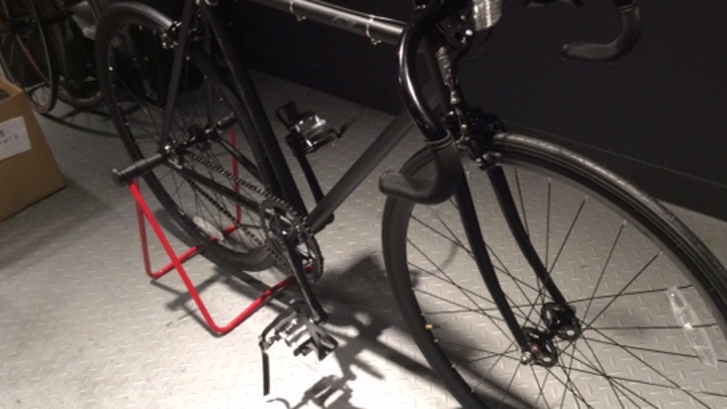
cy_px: 161
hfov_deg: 48.2
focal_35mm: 42
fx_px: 810
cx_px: 421
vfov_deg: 28.3
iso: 100
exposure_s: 1/24
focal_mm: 3.3
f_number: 2.4
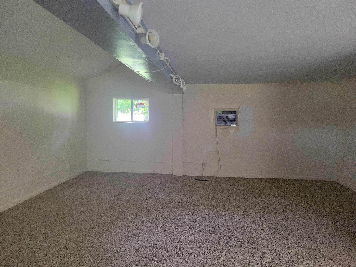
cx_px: 178
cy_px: 134
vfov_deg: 53.1
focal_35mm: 26
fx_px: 267
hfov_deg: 67.3
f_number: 1.8
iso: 500
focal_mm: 5.4
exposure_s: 1/40
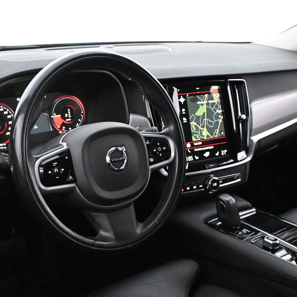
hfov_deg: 37.6
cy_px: 148
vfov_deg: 37.8
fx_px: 433
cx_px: 113
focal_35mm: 45
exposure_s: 1/60
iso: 11400
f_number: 4.2
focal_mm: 23
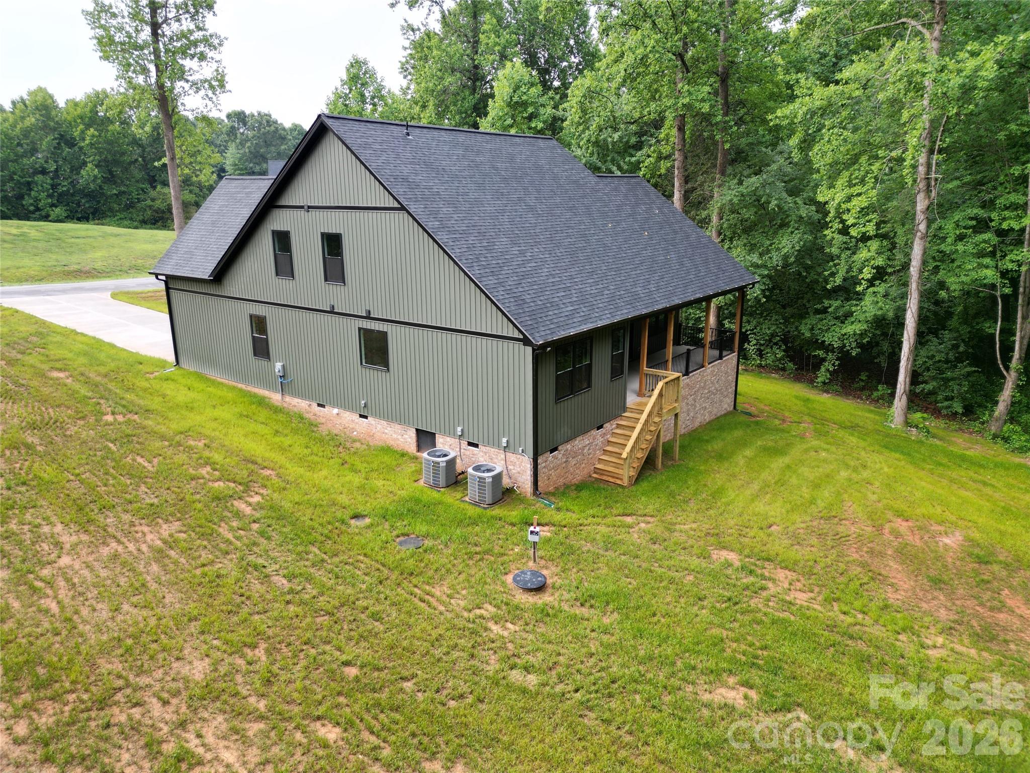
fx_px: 714
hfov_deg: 71.6
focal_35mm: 24
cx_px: 515
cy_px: 386
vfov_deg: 56.8
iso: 200
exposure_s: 1/240
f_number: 1.7
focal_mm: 6.72
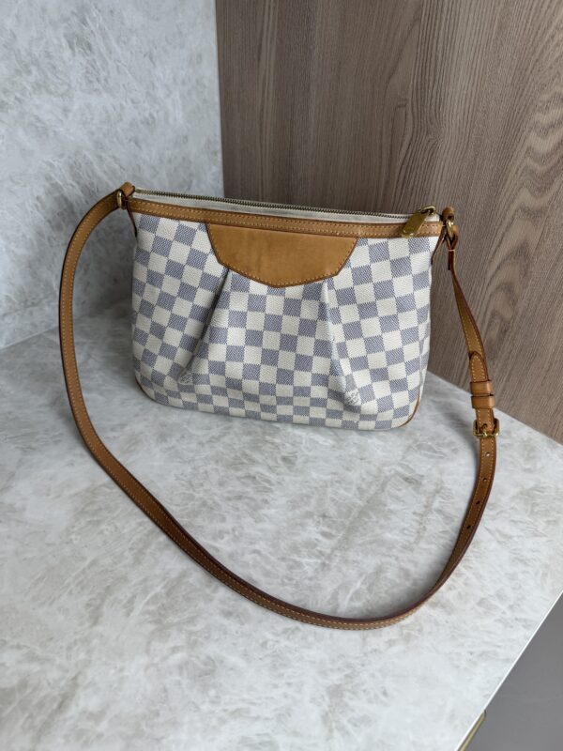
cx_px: 282
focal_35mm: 24
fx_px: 520
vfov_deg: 71.6
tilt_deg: -39.8
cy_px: 376
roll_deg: -2.0
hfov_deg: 56.8
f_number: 1.78
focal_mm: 6.76
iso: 64
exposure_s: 1/175
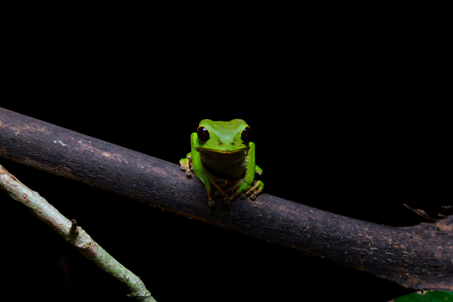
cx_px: 226
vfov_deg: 35.5
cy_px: 151
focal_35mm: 38
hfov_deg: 51.3
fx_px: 472
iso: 100
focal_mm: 25
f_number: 5.6
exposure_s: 1/160
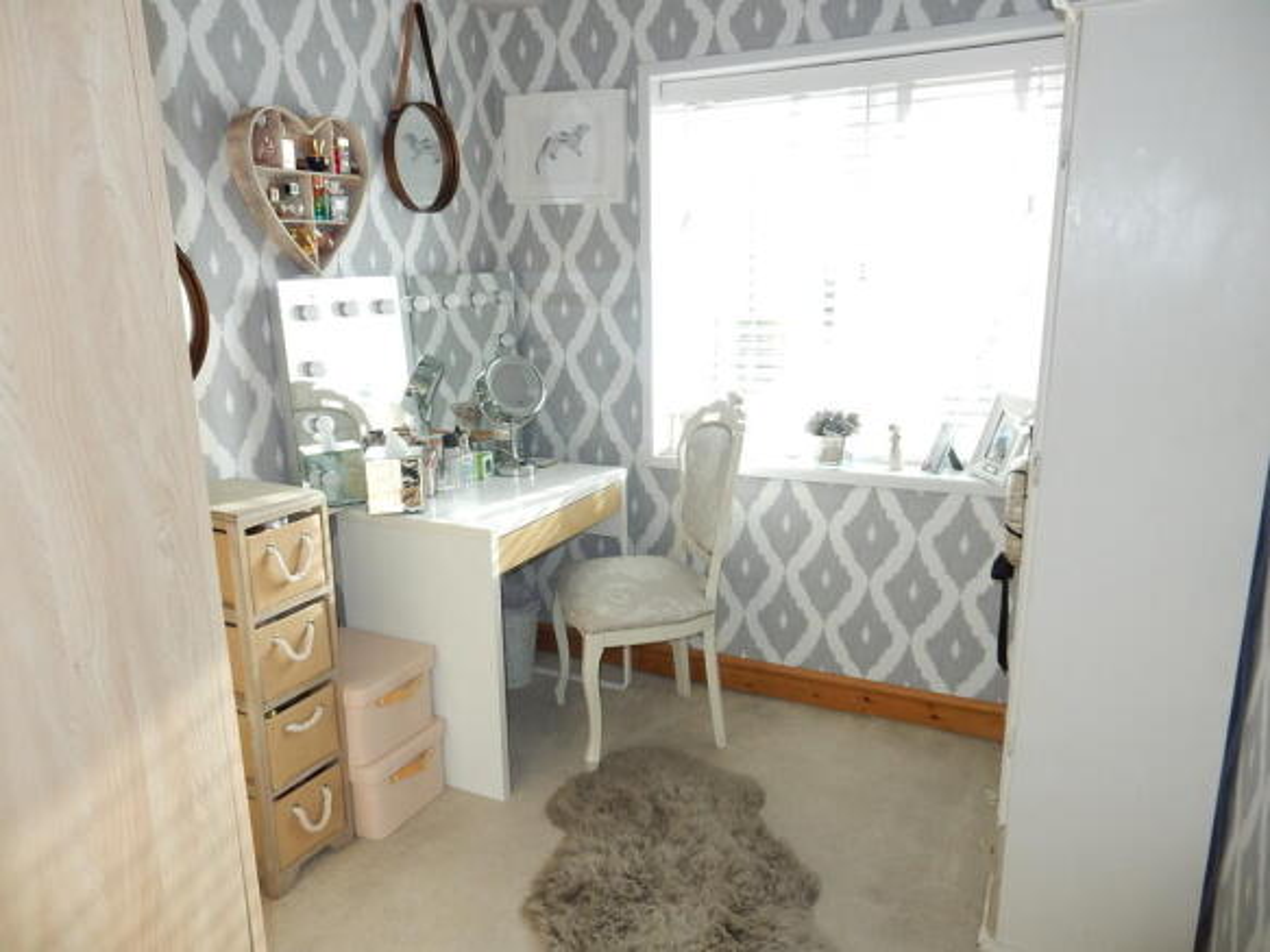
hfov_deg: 69.4
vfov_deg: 54.9
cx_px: 635
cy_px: 476
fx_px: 917
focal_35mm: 25
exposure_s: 1/30
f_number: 3.7
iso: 140
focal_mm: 4.5
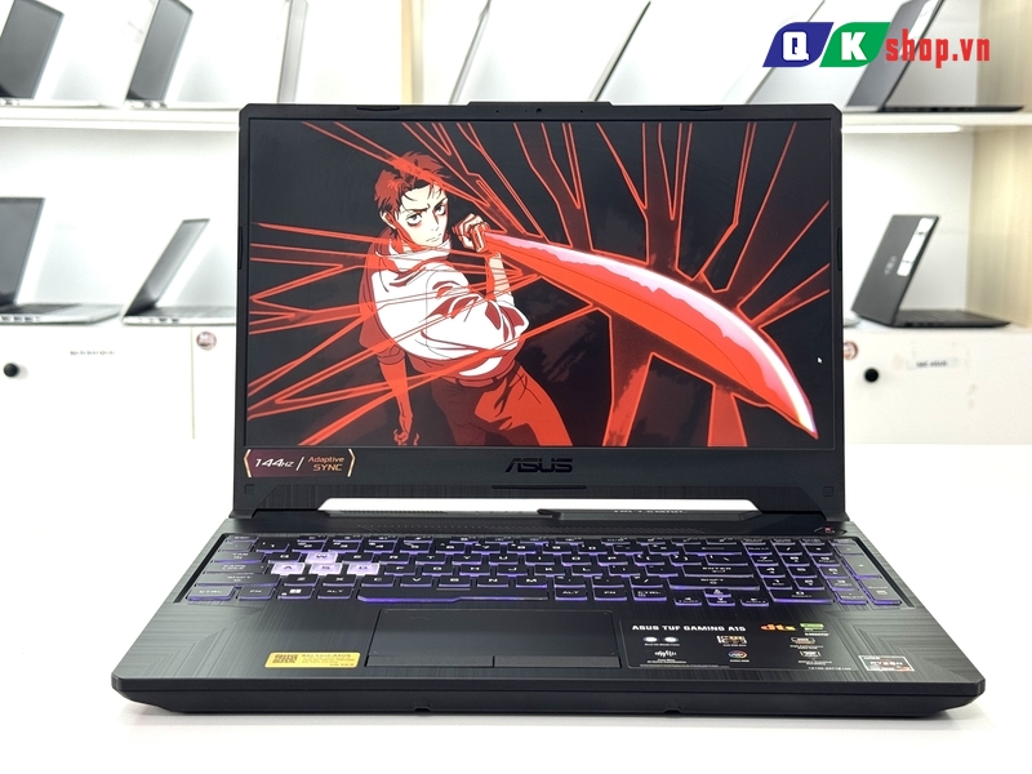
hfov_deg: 39.7
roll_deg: +0.6
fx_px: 1431
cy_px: 387
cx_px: 516
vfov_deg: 30.3
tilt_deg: -6.9
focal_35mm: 48
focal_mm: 6.76
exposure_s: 1/124
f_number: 1.78
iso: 64
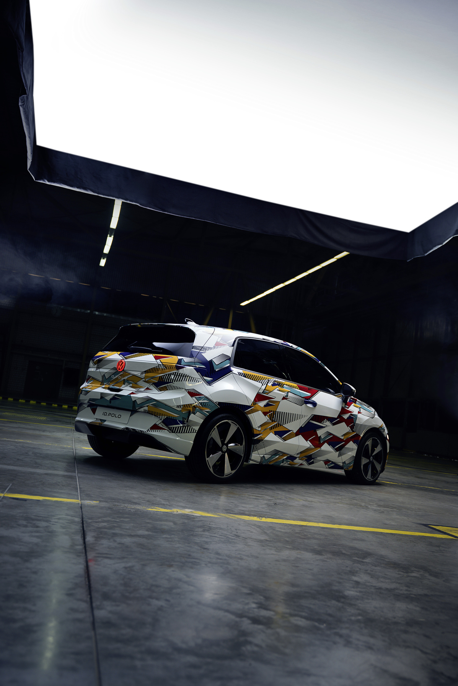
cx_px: 229
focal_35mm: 33
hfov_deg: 40.0
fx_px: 630
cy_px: 343
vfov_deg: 57.2
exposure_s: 1/40
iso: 250
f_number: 2.8
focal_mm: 33
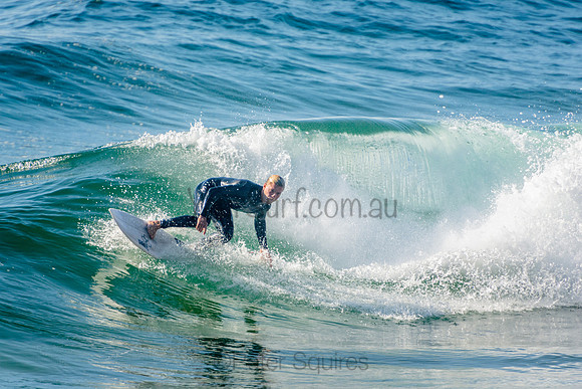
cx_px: 291
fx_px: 9702
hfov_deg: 3.4
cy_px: 194
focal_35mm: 600
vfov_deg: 2.3
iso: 250
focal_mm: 400
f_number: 5.6
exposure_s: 1/1250
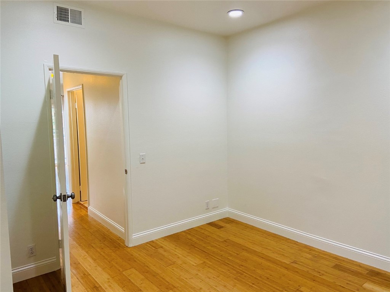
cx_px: 195
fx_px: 293
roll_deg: +1.7
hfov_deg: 67.3
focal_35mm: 26
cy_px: 146
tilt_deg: -5.5
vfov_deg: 53.1
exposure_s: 1/60
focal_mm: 4.25
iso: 100
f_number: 1.8
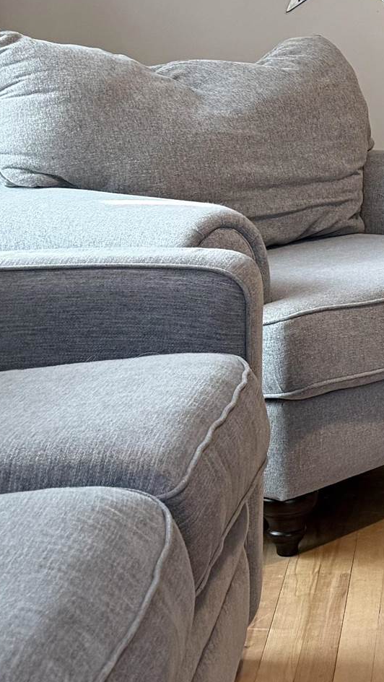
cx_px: 878
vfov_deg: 24.7
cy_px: 153
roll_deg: -0.3
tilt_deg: -5.6
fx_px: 1538
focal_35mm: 85
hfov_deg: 11.9
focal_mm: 6.76
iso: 250
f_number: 1.78
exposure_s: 1/60
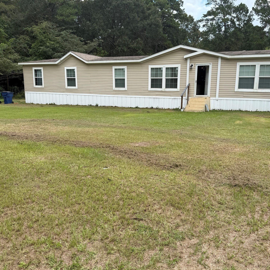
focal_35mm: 29
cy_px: 136
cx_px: 154
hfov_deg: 55.4
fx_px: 256
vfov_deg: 55.6
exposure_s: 1/1585
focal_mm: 6.76
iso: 80
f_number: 1.78
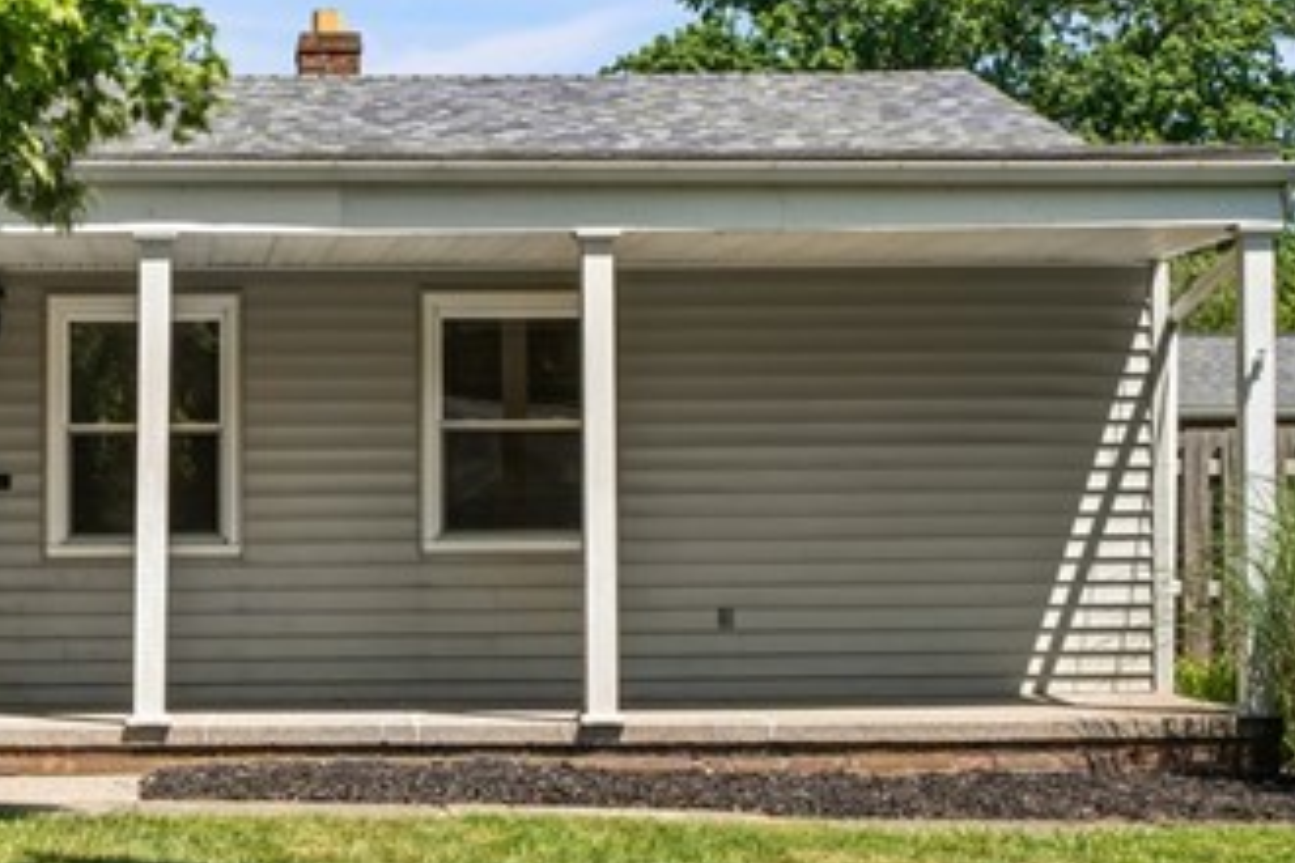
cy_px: 331
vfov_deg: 17.3
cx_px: 271
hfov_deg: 25.3
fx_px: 2842
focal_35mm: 79
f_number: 9
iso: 250
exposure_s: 1/125
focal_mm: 24
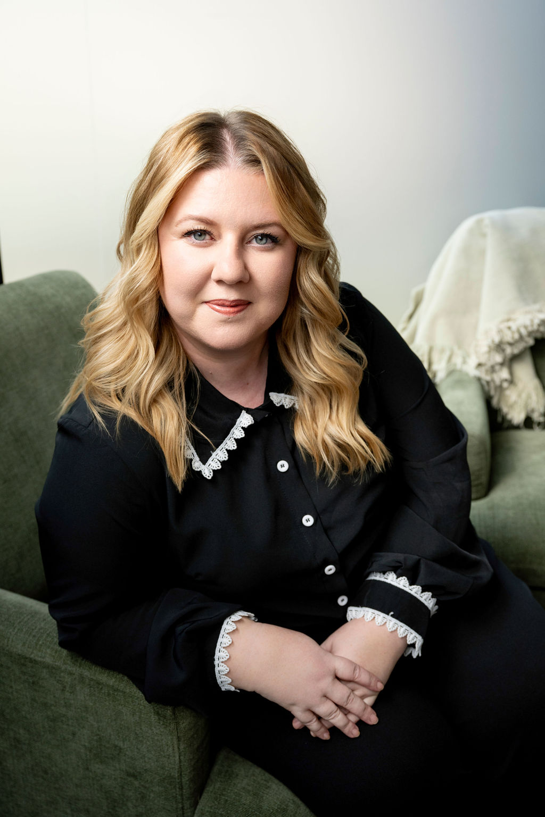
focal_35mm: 40
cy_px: 408
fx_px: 908
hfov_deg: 33.4
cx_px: 272
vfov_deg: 48.5
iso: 800
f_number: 4.5
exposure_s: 1/250
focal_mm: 40
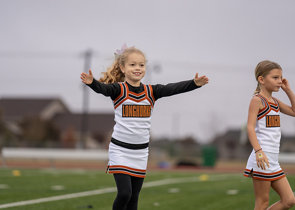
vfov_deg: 8.1
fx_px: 1492
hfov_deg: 11.3
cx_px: 148
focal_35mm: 178
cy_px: 105
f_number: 2.8
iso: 500
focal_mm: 170
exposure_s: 1/1000
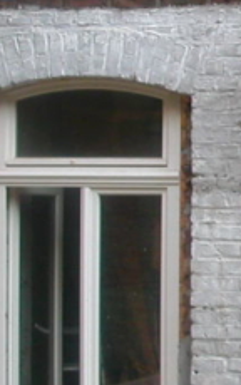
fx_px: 1259
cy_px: 200
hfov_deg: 10.4
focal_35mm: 120
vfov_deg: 17.4
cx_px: 403
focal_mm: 5.6
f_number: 2.7
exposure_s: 1/59.4
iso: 100
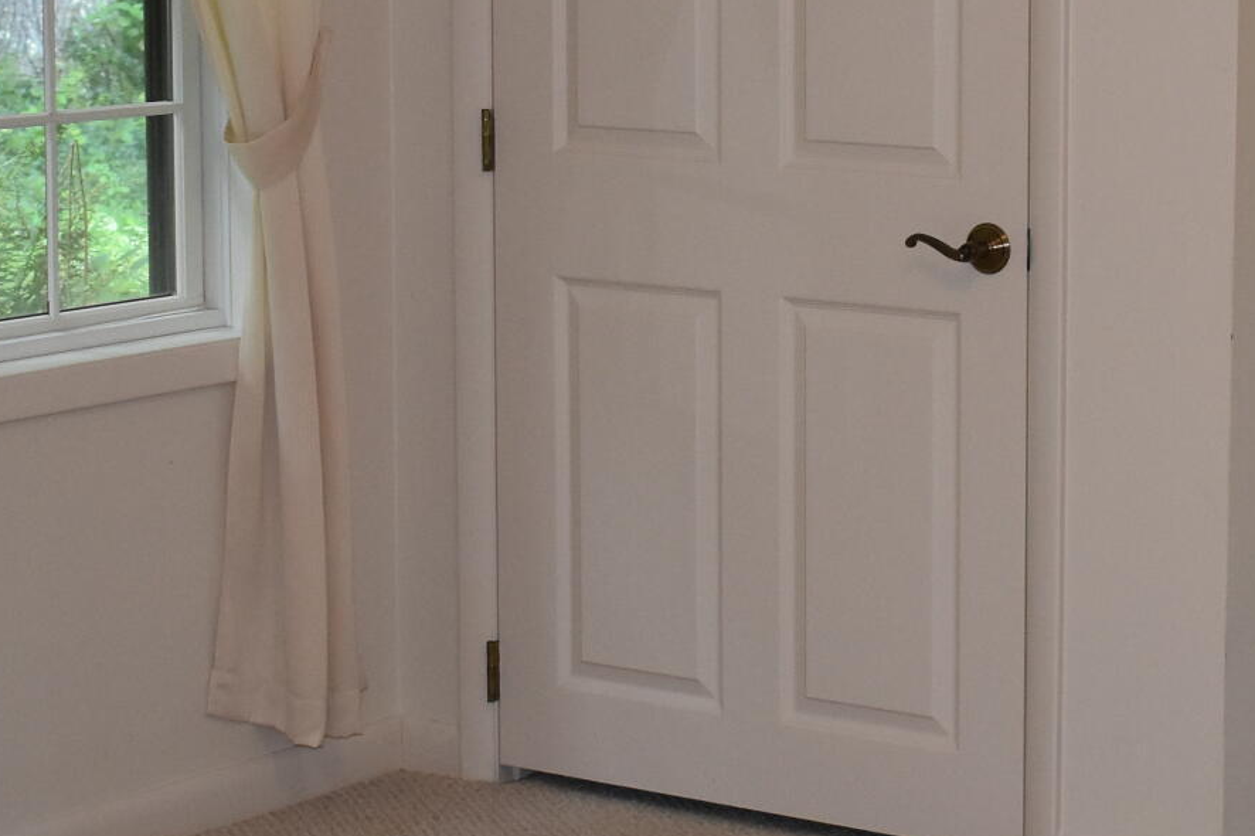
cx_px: 949
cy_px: 268
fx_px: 3718
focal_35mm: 107
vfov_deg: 12.8
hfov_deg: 19.0
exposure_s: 1/125
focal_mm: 21
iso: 800
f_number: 3.8
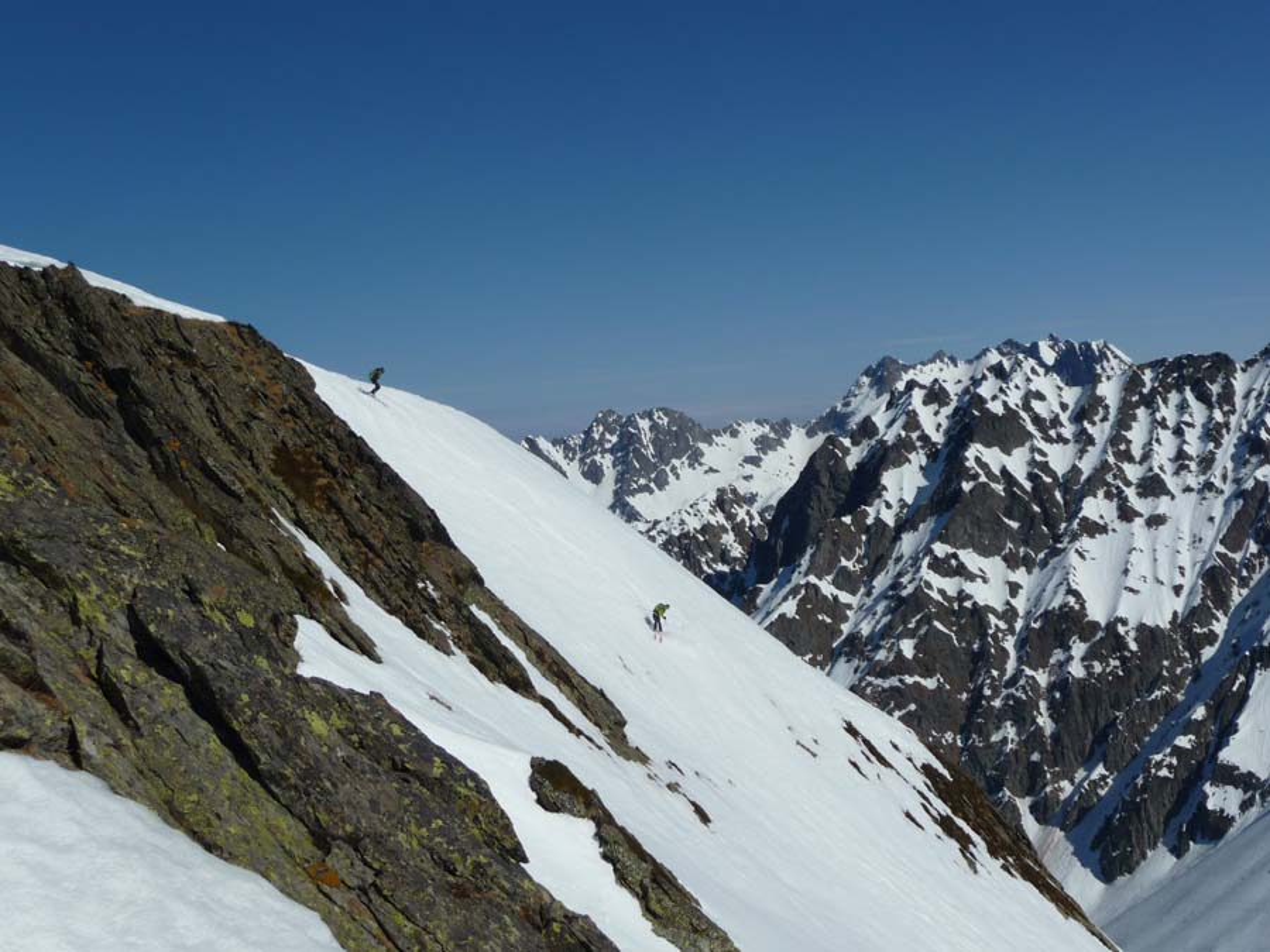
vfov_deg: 29.1
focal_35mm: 50
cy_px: 476
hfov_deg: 38.2
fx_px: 1834
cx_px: 635
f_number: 10
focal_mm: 8.5
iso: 100
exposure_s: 1/640
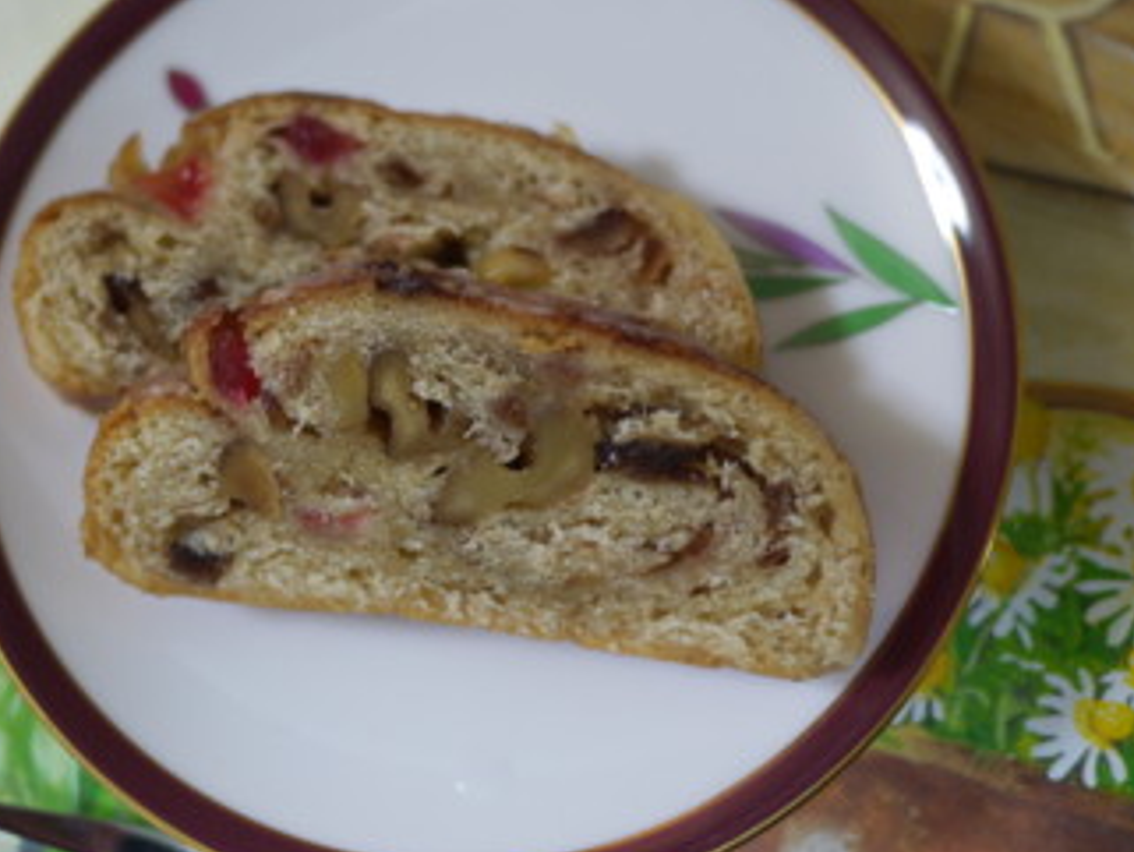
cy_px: 385
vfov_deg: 26.1
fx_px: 1835
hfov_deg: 34.1
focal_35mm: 56
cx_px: 399
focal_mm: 20
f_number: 1.7
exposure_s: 1/30
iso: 100
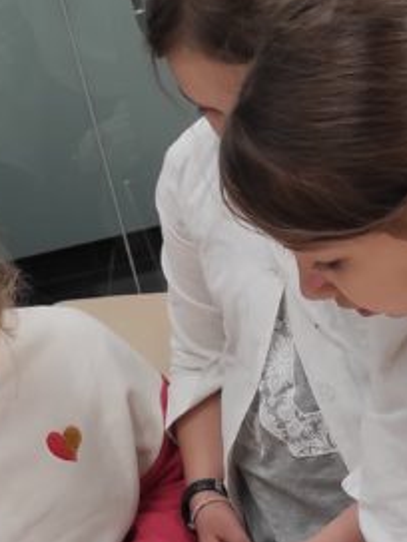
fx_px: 1474
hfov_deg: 15.7
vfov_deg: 20.4
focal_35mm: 94
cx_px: 130
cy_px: 508
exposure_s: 1/100
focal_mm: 5.43
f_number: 1.89
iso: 195
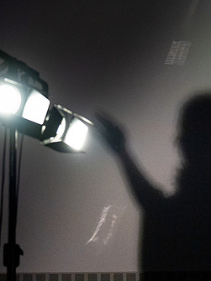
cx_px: 213
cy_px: 160
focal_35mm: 167
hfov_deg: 8.8
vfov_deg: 11.8
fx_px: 1358
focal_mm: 77
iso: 10000
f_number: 2.8
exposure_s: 1/160
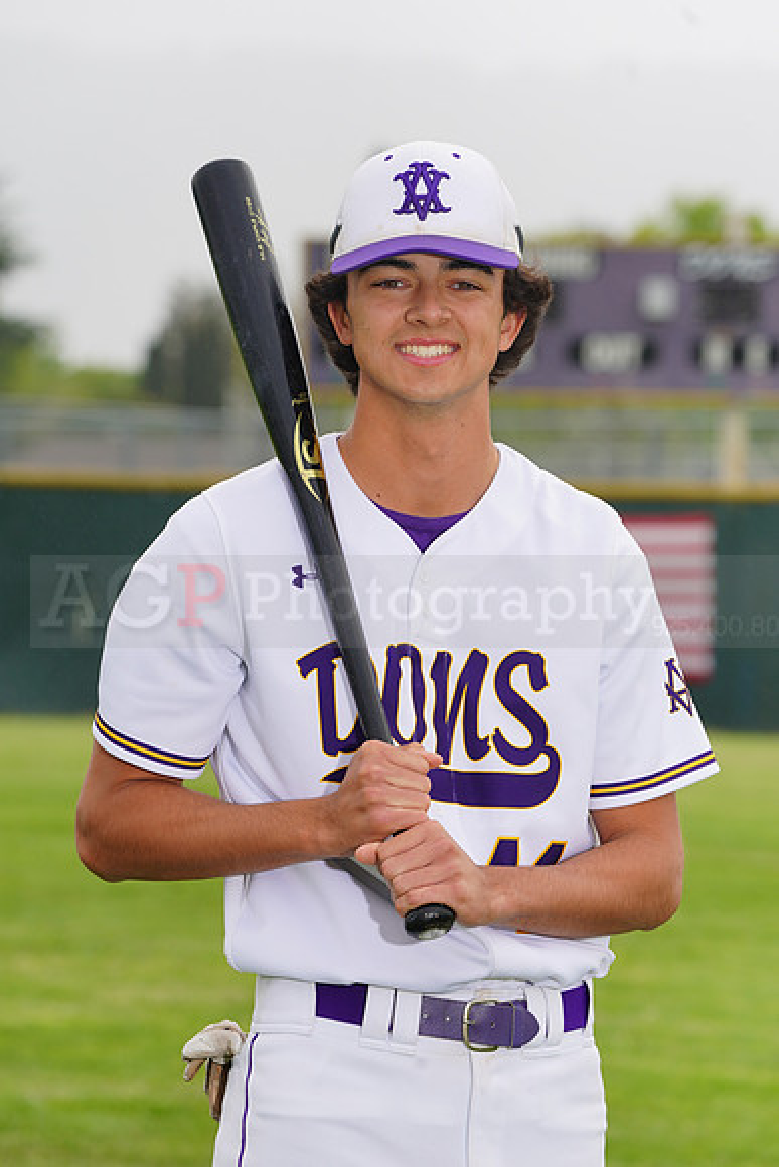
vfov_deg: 9.6
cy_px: 584
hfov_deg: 6.4
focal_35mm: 215
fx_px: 6974
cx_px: 390
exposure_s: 1/250
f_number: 9
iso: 160
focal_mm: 215
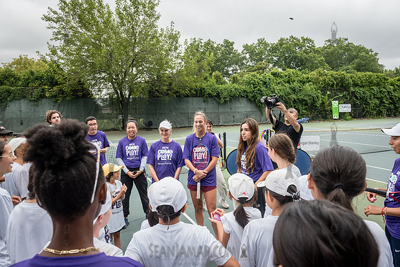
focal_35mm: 27
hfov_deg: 67.4
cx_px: 200
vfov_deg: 48.0
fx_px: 300
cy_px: 134
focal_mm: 27
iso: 1000
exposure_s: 1/640
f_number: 5
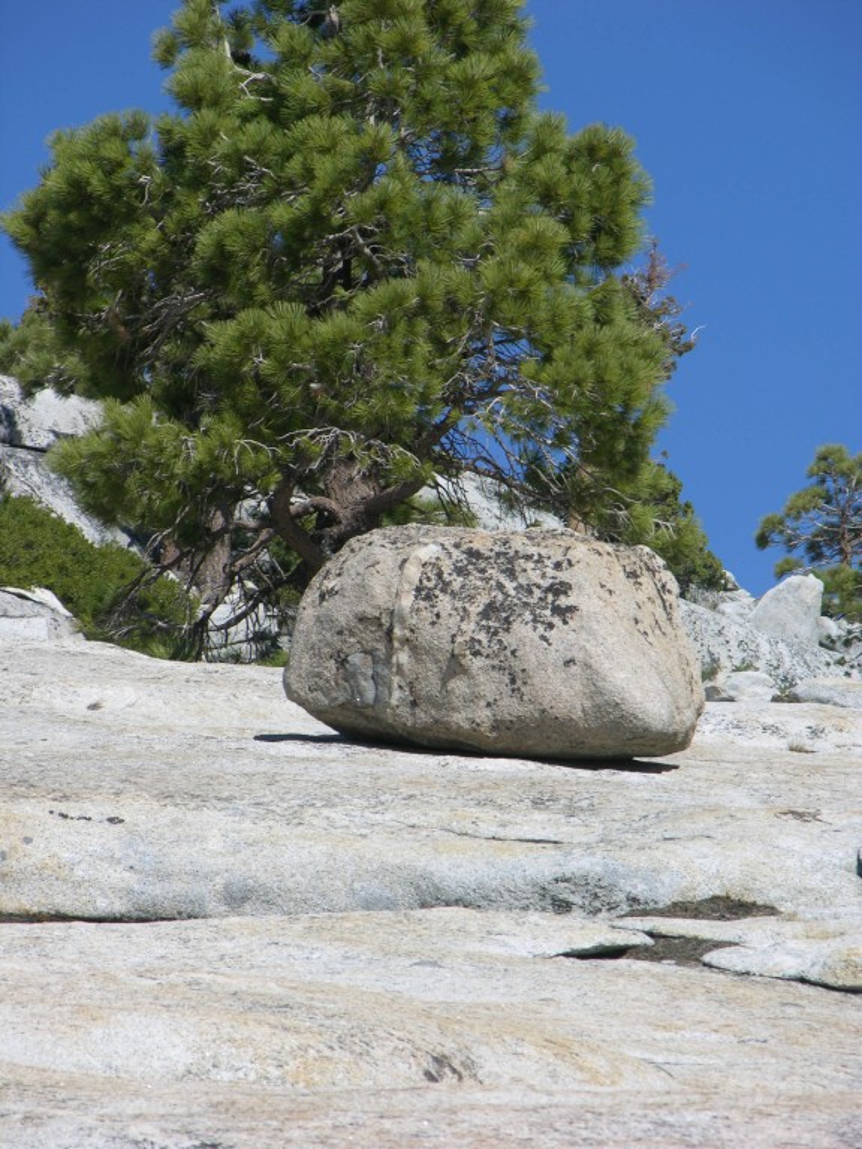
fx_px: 9297
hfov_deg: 5.3
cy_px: 574
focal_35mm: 280
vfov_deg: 7.1
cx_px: 431
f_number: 5.9
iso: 50
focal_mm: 71.2
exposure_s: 1/311
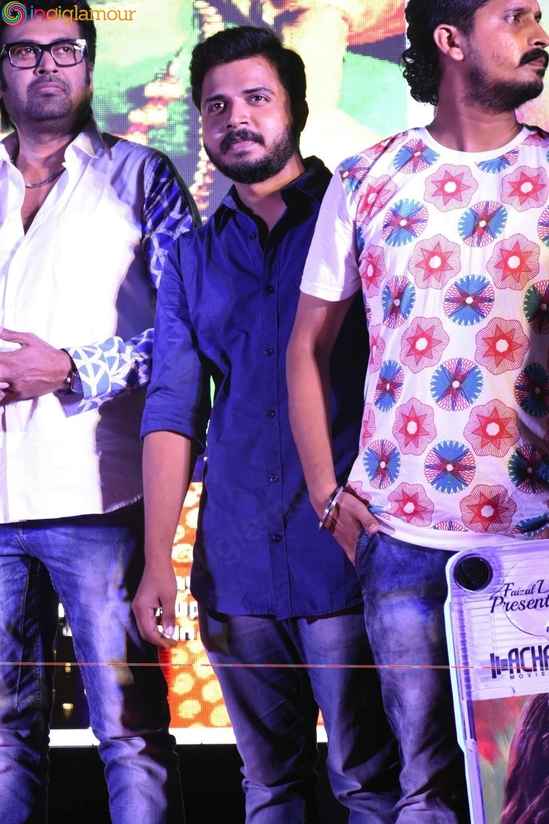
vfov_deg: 21.9
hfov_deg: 14.7
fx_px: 2127
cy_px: 412
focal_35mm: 93
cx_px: 274
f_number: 6.3
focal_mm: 62
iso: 3200
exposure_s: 1/125
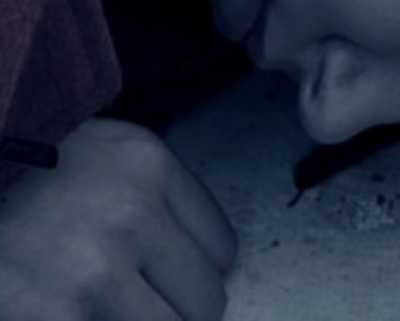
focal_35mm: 507
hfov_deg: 3.8
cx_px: -200
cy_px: 405
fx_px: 6009
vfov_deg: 3.1
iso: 400
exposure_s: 1/160
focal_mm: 64
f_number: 5.6
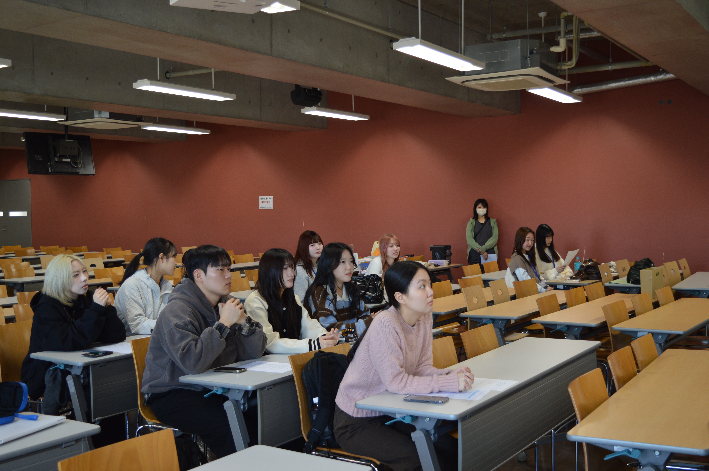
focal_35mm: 40
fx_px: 797
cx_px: 354
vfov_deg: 33.0
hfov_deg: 48.0
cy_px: 236
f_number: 4
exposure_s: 1/50
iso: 400
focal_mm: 27
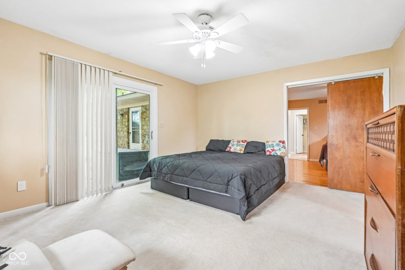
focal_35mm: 16
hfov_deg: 96.7
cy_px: 135
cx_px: 202
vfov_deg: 73.7
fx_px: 180
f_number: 8
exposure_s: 1/30
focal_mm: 16
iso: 1600
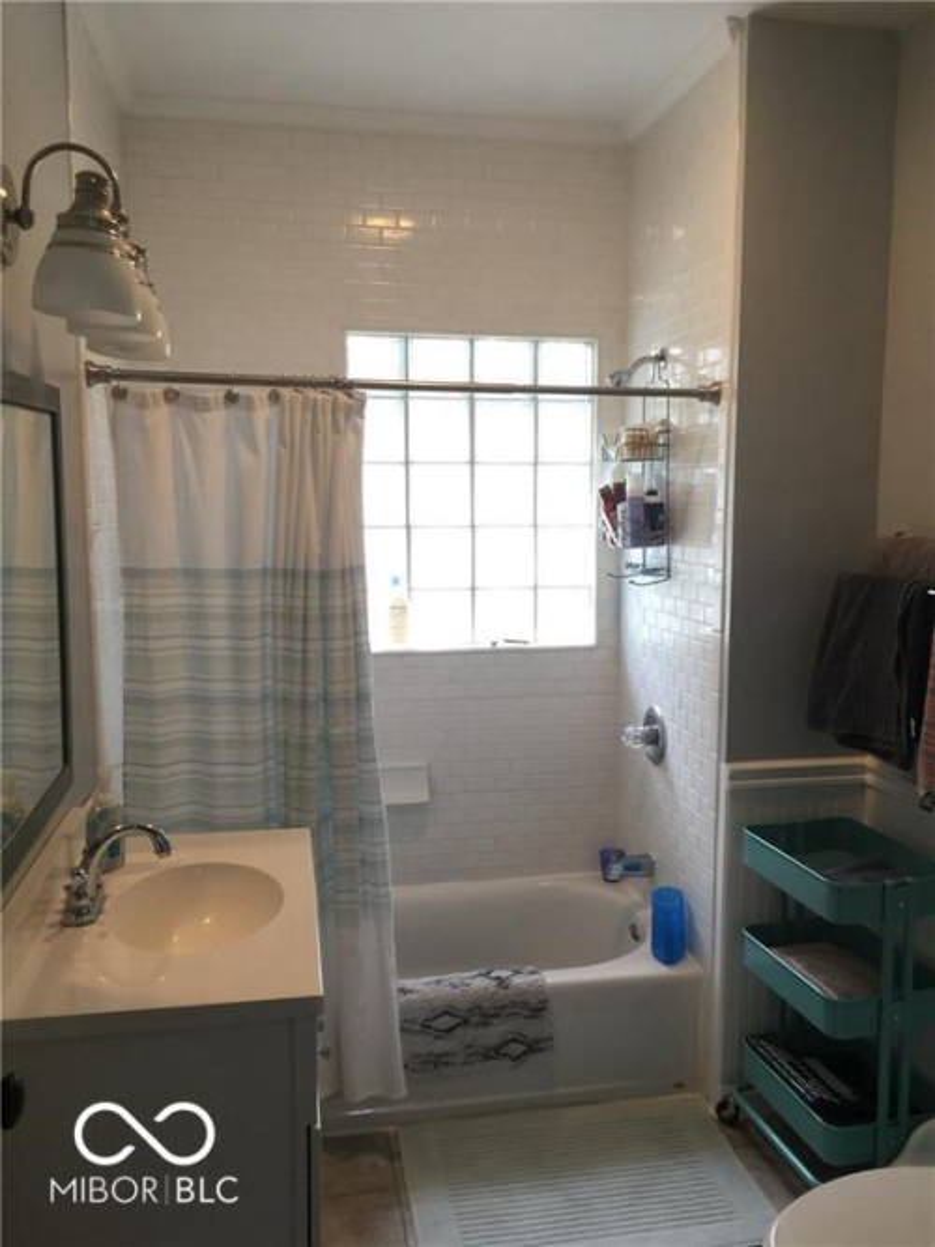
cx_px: 468
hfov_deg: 48.2
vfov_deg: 61.7
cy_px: 624
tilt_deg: -6.3
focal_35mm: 29
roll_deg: +0.3
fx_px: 1045
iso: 50
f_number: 2.2
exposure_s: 1/15
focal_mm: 4.15
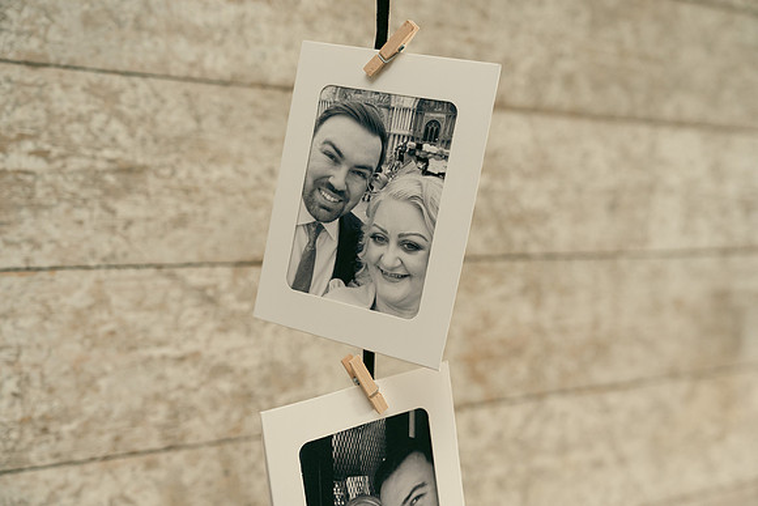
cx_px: 379
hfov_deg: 47.4
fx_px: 863
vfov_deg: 32.6
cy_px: 253
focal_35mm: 41
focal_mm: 41
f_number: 3.5
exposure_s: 1/200
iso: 1600
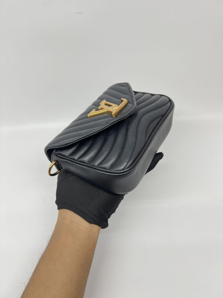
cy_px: 149
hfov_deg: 53.1
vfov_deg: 67.3
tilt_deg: -46.2
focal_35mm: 26
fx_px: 223
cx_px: 112
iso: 64
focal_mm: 5.7
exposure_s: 1/100
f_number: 1.5
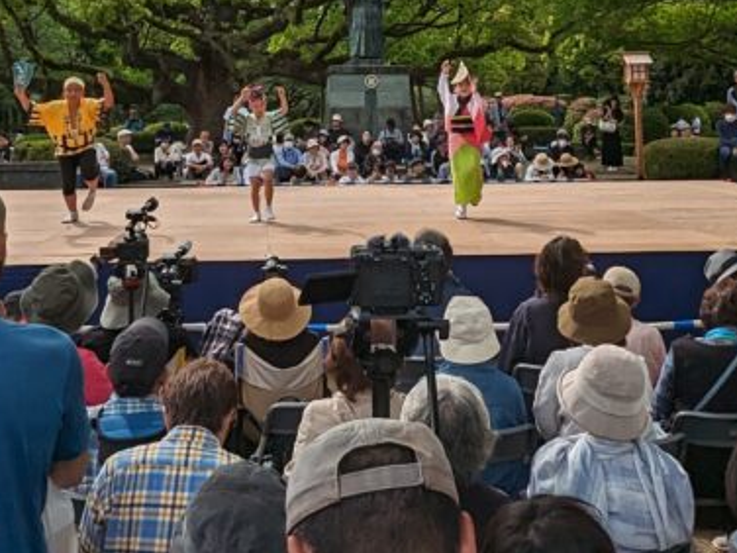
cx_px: 374
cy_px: -6
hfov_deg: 37.5
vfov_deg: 26.9
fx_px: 1086
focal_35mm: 51
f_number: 2.2
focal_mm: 2.35
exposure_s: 1/3096
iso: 47
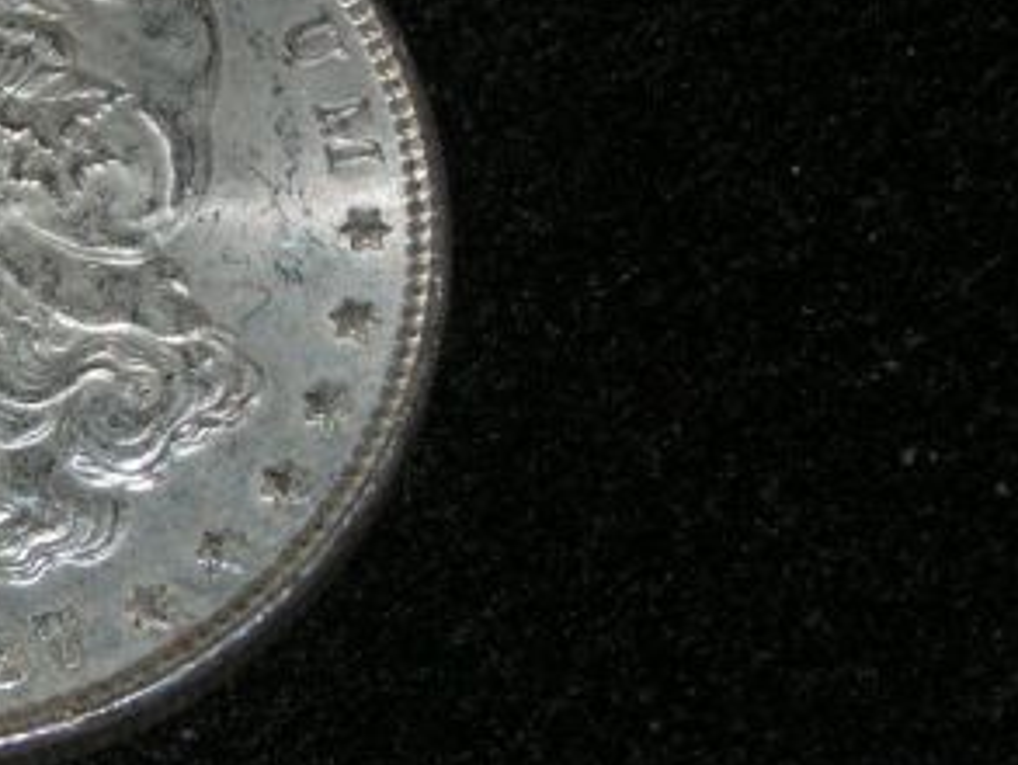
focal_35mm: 253
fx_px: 7443
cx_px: -83
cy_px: 195
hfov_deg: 7.8
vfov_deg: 5.9
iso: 50
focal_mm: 19.2
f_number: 10.6
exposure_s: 1/60.1
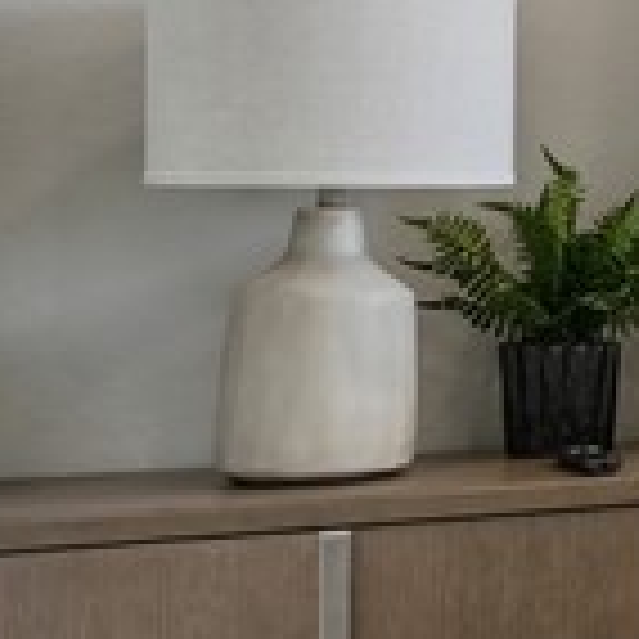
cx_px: 1827
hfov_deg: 11.9
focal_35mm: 91
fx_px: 1901
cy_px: 34
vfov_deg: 18.7
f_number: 10
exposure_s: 1/500
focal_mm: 14
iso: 160
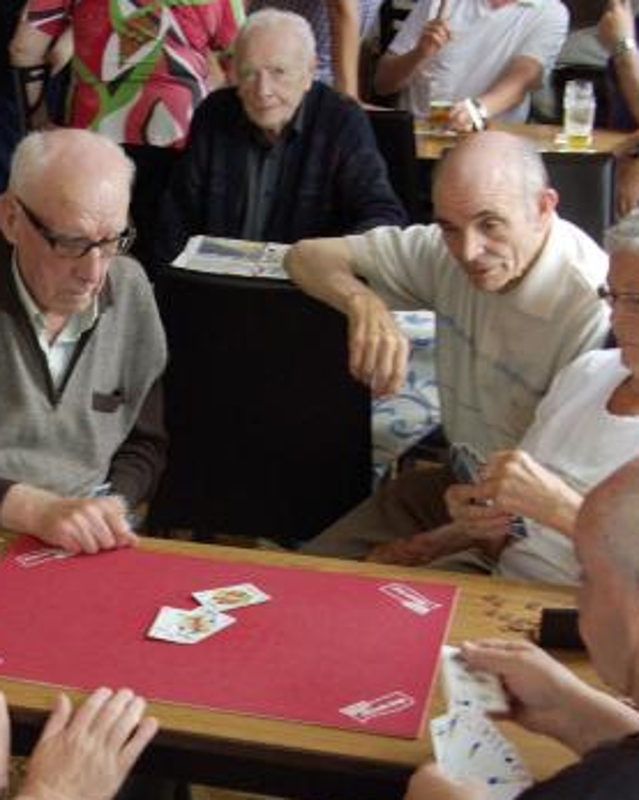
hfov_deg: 20.2
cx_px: 39
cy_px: 522
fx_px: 1752
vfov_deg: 25.6
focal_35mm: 74
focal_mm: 26
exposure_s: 1/60
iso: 400
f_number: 5
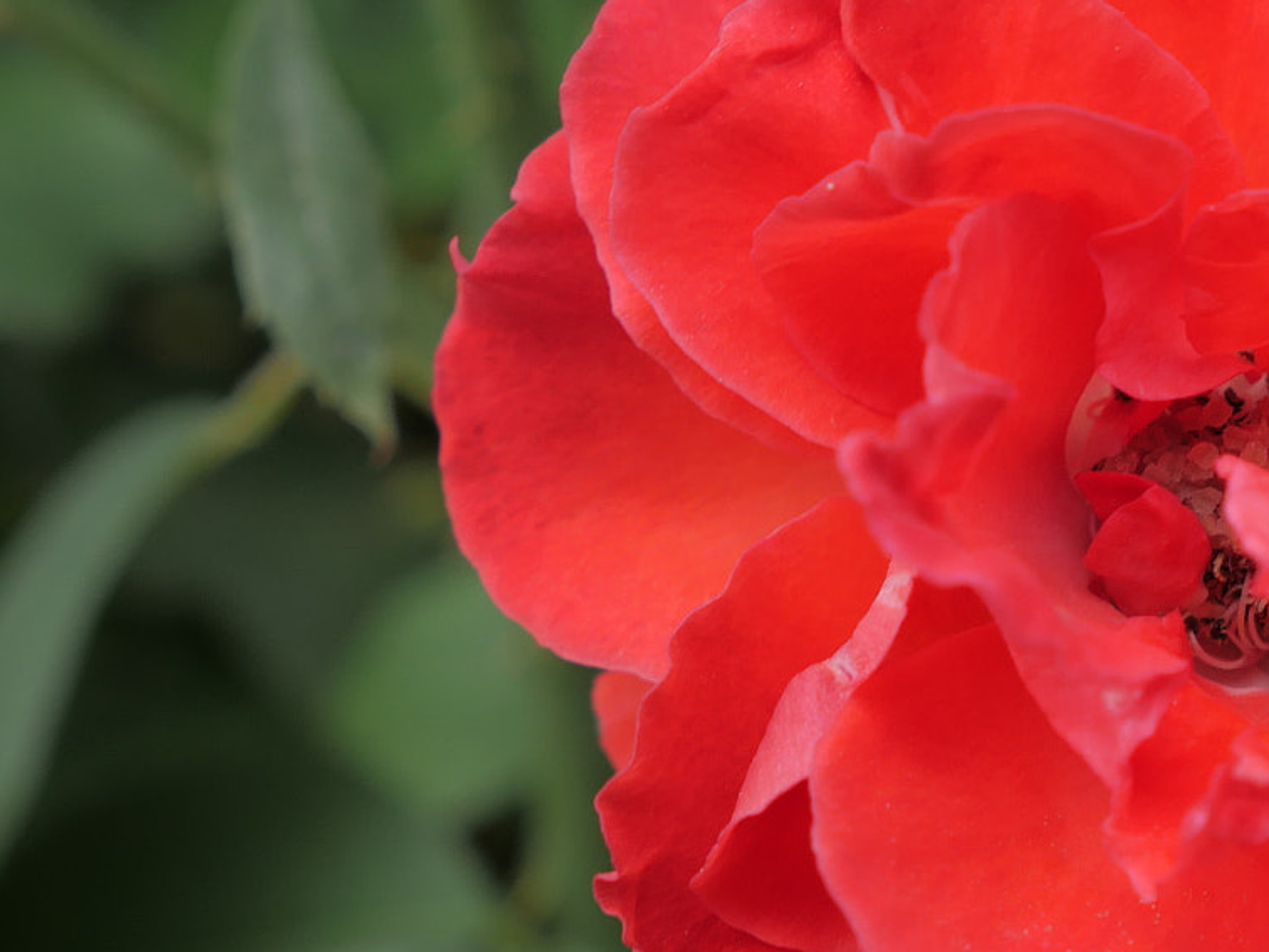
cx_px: 1219
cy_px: 510
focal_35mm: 110
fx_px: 4033
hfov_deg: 17.5
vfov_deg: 13.5
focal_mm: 26
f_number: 5
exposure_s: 1/320
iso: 200
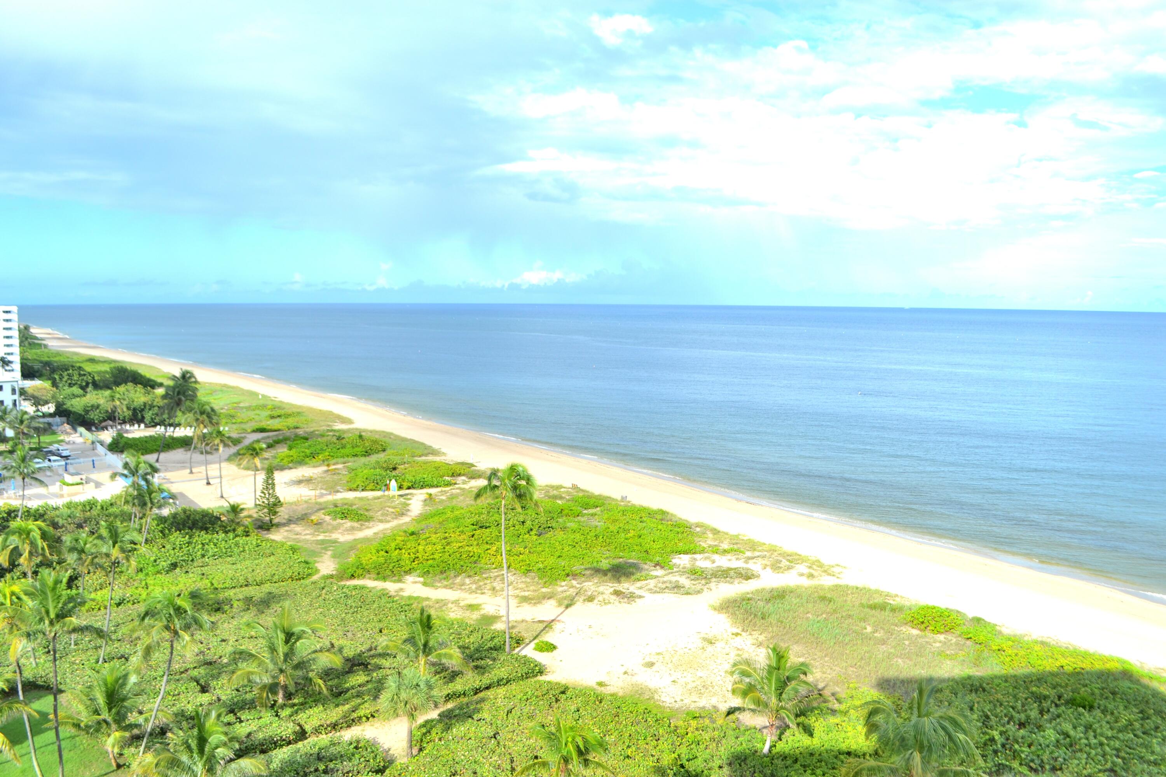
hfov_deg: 67.4
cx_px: 583
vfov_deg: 47.9
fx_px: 874
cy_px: 388
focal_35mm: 27
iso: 100
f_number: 8
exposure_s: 1/250
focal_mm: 18
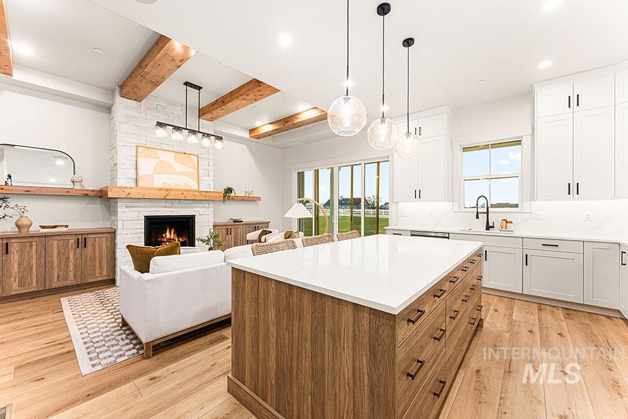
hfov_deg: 104.2
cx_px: 314
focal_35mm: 14
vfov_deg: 81.2
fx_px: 244
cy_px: 210
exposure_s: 1/10
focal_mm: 14
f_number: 11
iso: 1000
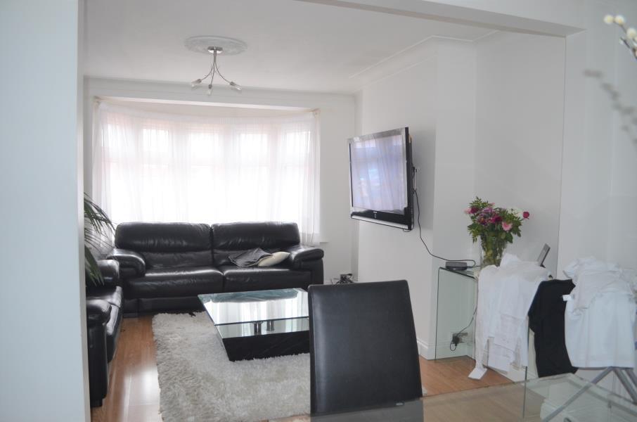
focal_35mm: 27
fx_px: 477
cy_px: 211
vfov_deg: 47.7
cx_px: 318
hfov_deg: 67.5
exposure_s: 1/60
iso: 500
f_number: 3.5
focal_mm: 18
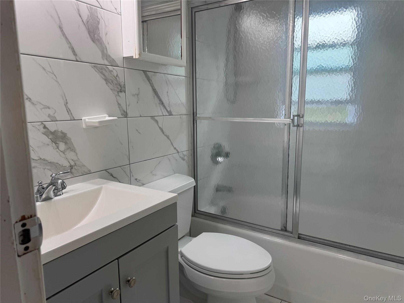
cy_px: 152
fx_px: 280
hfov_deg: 71.6
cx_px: 202
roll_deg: +0.3
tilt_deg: -9.8
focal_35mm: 24
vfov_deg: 56.8
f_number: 1.78
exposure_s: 1/168
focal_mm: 6.76
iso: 64
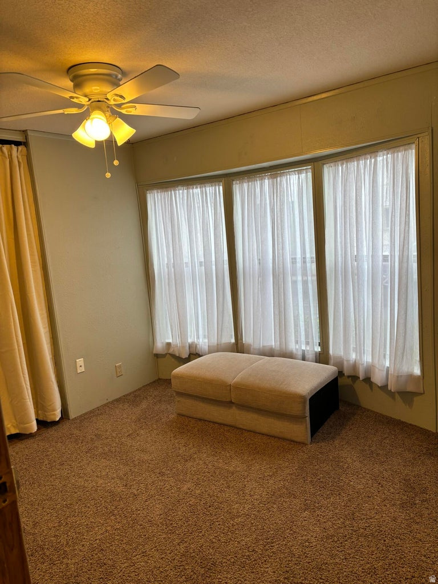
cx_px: 219
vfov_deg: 67.3
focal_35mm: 26
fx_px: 439
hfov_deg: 53.1
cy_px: 292
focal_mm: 5.96
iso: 64
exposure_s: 1/120
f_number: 1.6
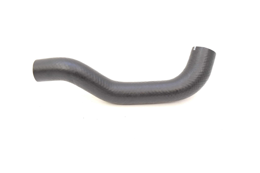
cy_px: 86
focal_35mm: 44
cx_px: 130
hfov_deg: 44.9
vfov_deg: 30.9
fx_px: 314
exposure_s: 1/125
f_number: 5.6
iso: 400
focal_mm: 29
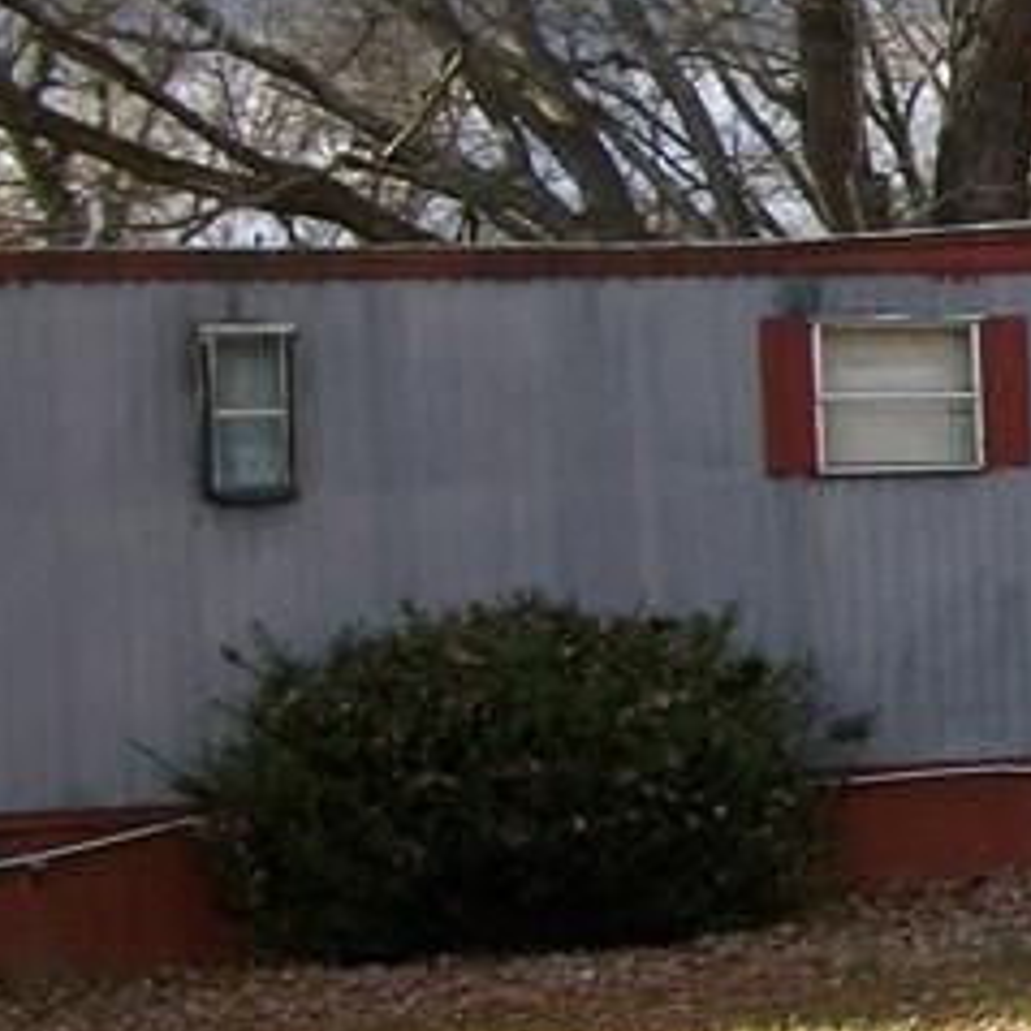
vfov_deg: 14.4
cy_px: 772
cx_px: 2118
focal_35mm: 121
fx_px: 4077
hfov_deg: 12.5
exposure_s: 1/500
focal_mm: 5.7
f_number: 2.9
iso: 113
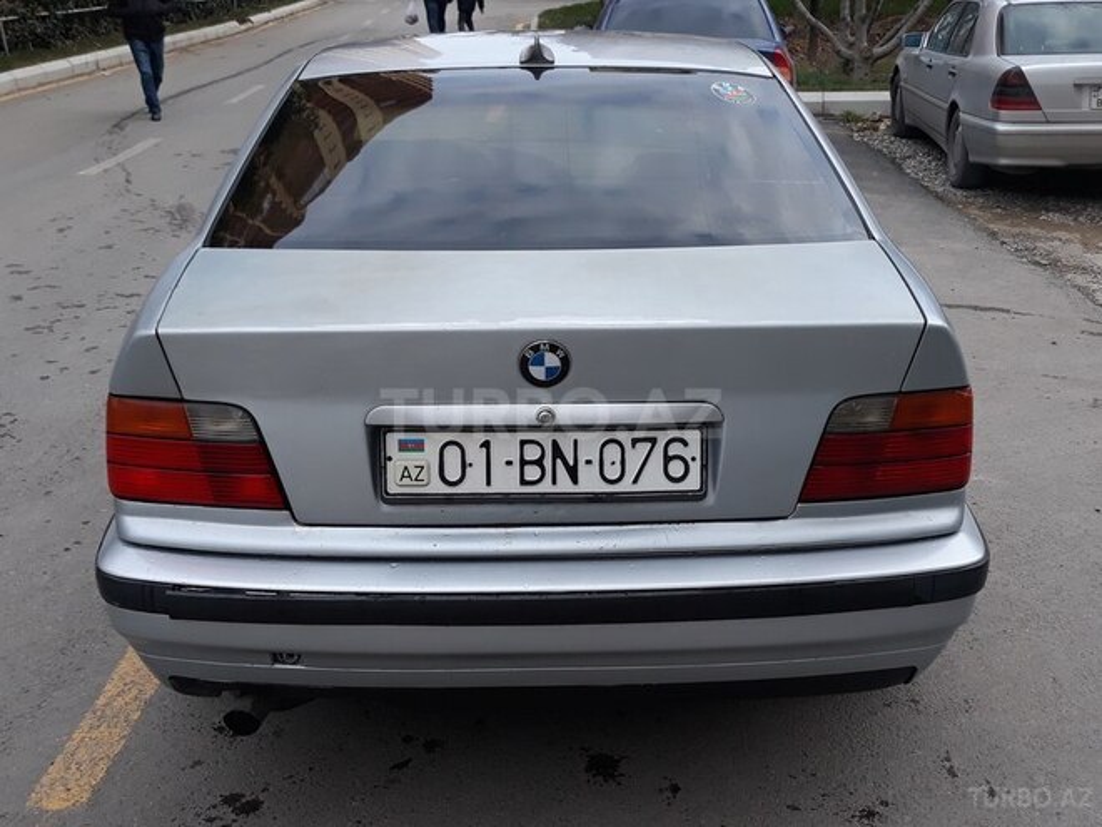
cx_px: 551
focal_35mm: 27
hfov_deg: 65.3
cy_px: 414
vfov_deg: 51.4
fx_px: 860
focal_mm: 3.71
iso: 40
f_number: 1.7
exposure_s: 1/177
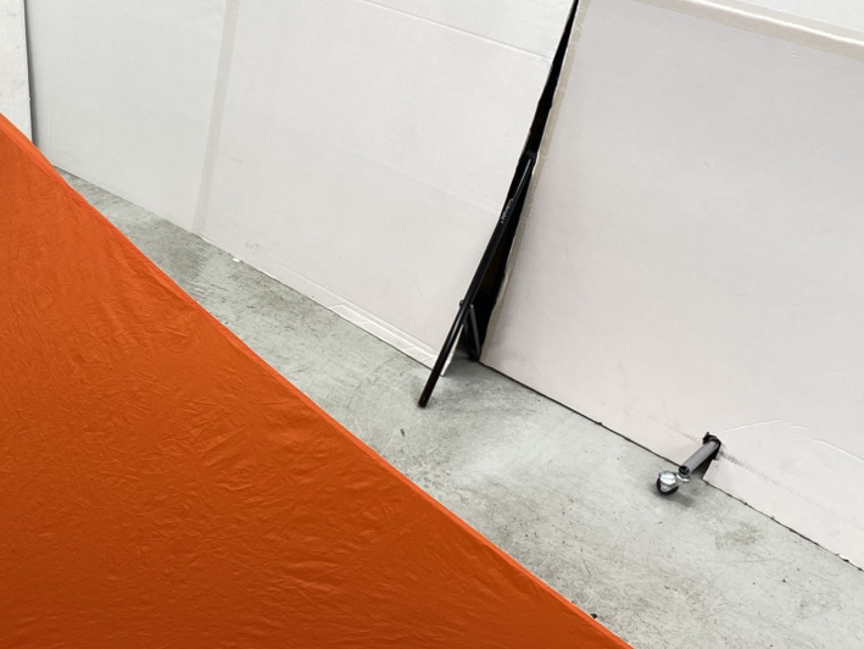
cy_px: 420
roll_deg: -5.2
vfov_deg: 32.7
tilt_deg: -33.7
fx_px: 1098
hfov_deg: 40.8
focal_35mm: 44
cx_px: 151
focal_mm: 4.25
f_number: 1.8
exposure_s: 1/100
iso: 80
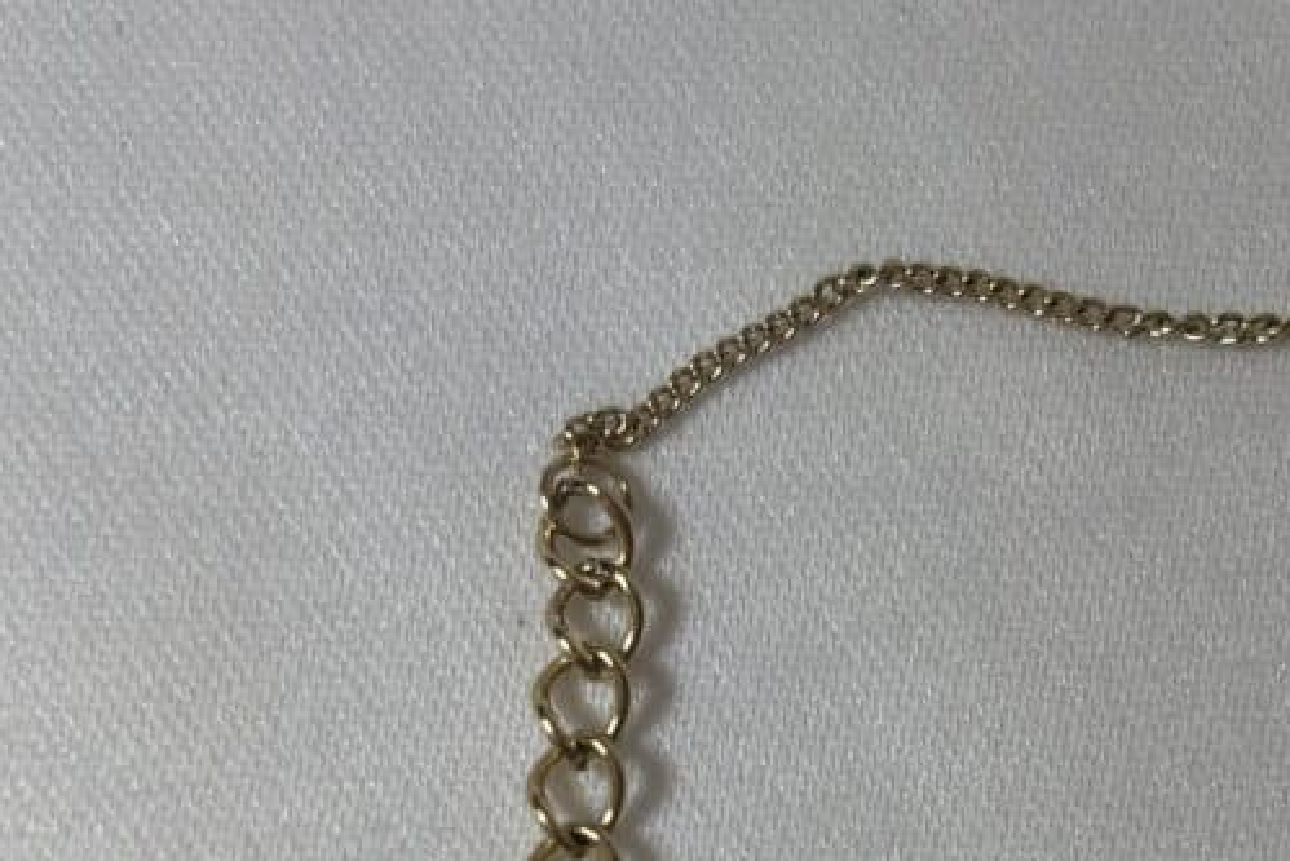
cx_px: 610
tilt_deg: -76.0
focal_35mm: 111
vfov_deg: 12.1
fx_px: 3978
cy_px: 1034
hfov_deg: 18.4
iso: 32
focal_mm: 5.96
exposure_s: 1/256
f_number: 1.6
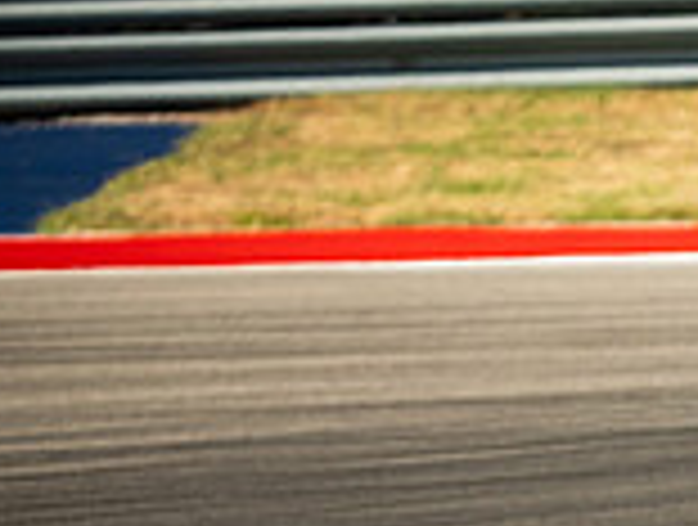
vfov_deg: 1.0
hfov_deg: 1.3
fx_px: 30478
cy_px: 785
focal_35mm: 1508
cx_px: 1234
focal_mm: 280
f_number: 2.8
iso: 250
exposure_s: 1/2000
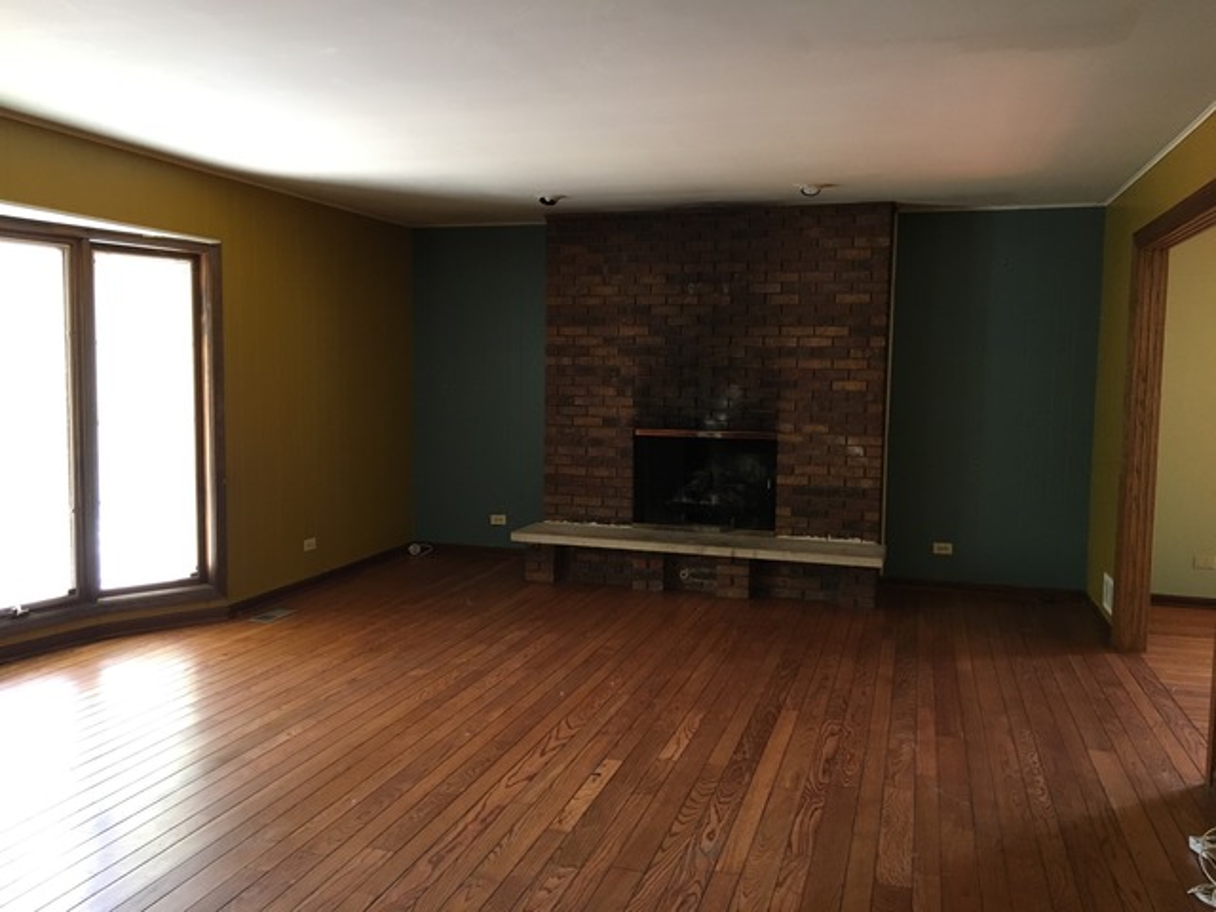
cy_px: 456
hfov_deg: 61.7
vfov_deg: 48.2
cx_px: 608
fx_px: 1019
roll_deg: -1.1
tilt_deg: -5.4
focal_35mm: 29
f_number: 2.2
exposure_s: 1/30
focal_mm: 4.15
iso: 125
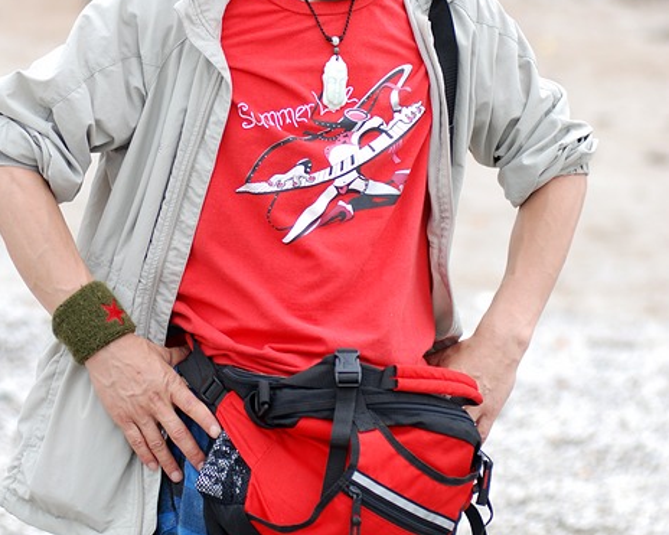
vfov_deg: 9.1
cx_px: 334
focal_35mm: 170
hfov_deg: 11.4
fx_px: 3365
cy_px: 117
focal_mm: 80
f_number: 3.5
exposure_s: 1/125
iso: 200
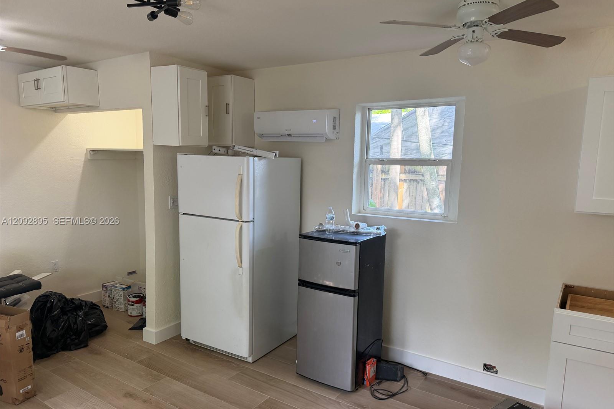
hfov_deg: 71.5
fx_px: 426
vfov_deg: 51.2
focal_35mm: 25
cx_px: 307
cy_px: 222
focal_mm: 6.76
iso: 200
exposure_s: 1/162
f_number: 1.78
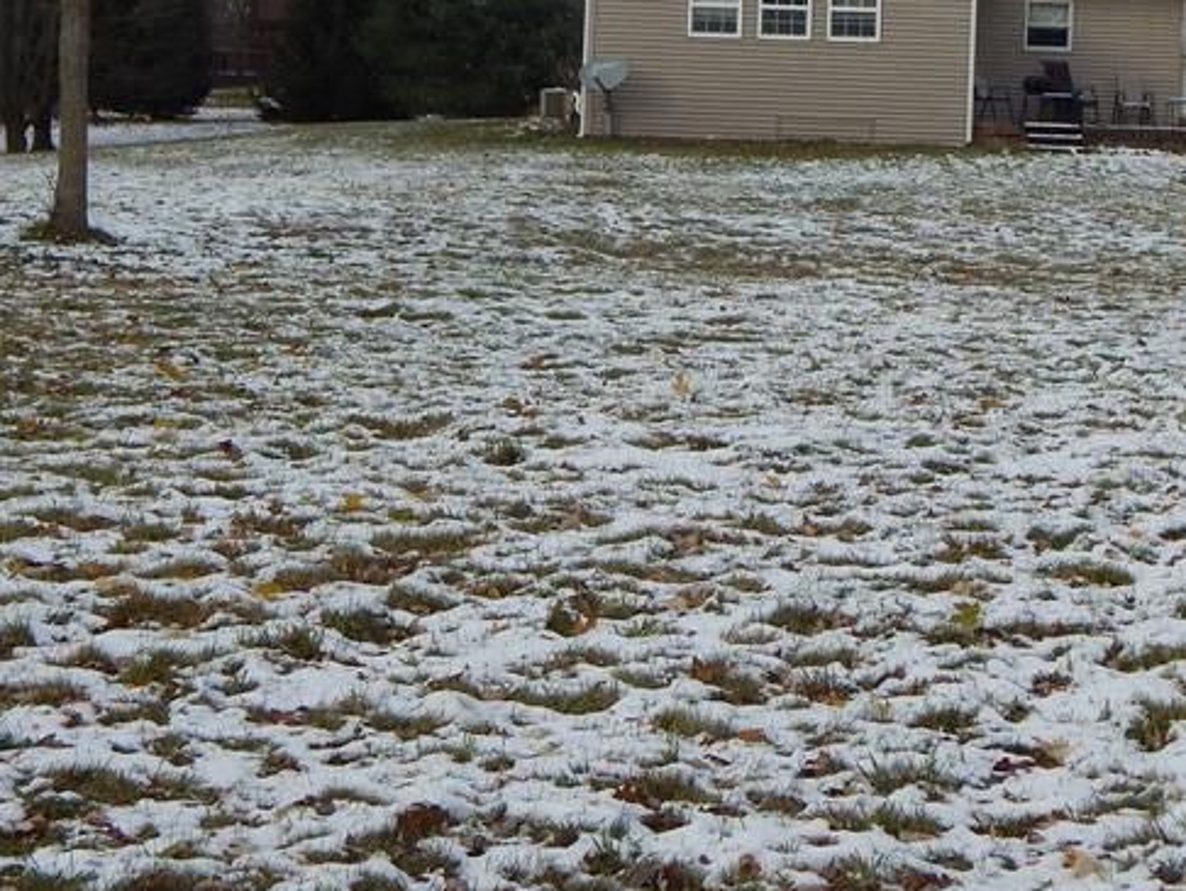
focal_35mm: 80
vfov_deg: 18.3
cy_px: 173
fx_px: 2742
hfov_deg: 24.1
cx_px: 935
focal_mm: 6.8
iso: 125
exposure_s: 1/800
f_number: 3.4
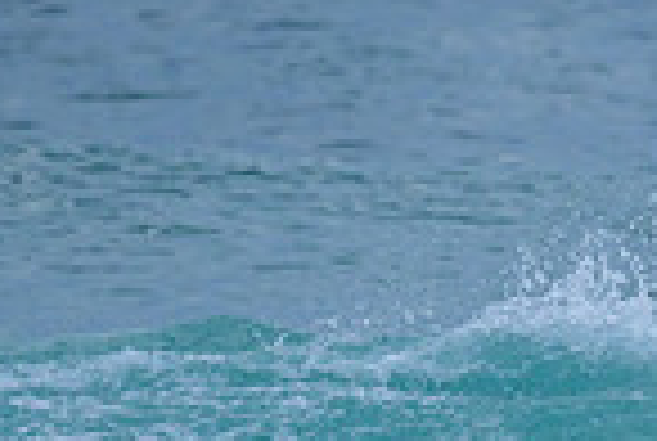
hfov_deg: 0.5
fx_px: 76385
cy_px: 381
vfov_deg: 0.3
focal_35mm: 4177
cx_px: 849
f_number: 6.3
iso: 720
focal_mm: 800
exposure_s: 1/2000
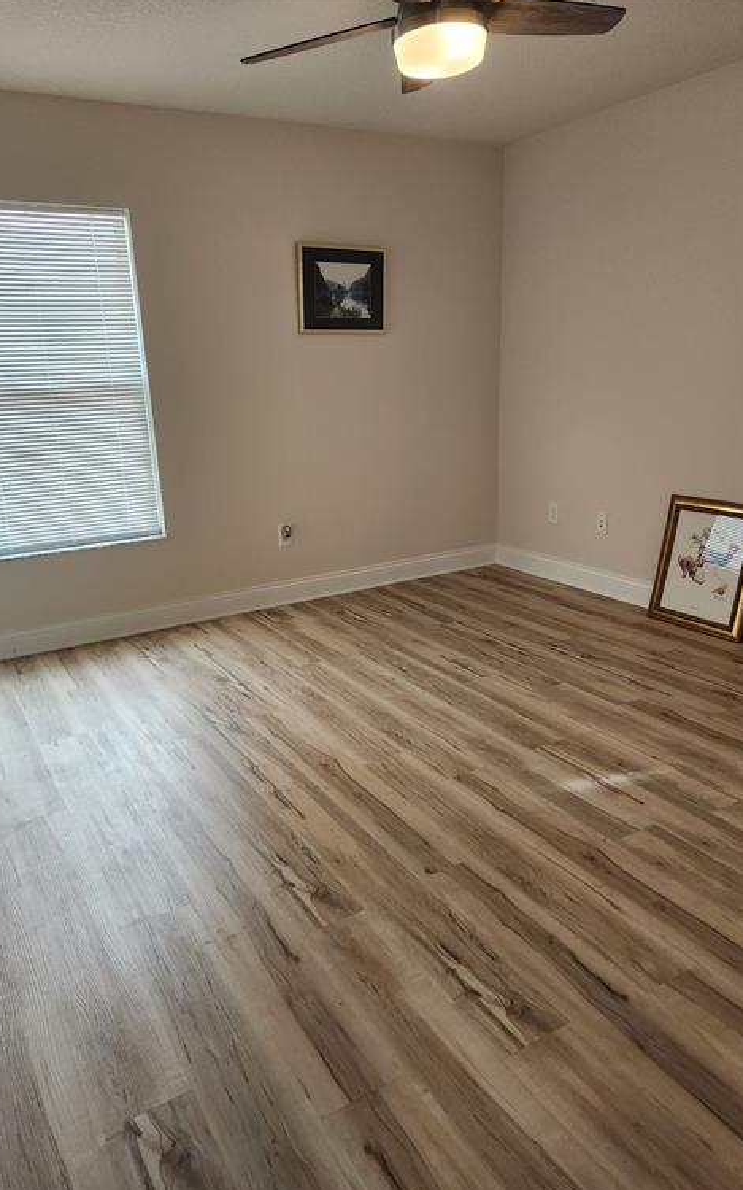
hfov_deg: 49.3
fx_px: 810
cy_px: 602
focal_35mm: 25
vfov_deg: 72.5
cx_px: 354
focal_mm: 5.4
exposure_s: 1/120
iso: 250
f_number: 1.8
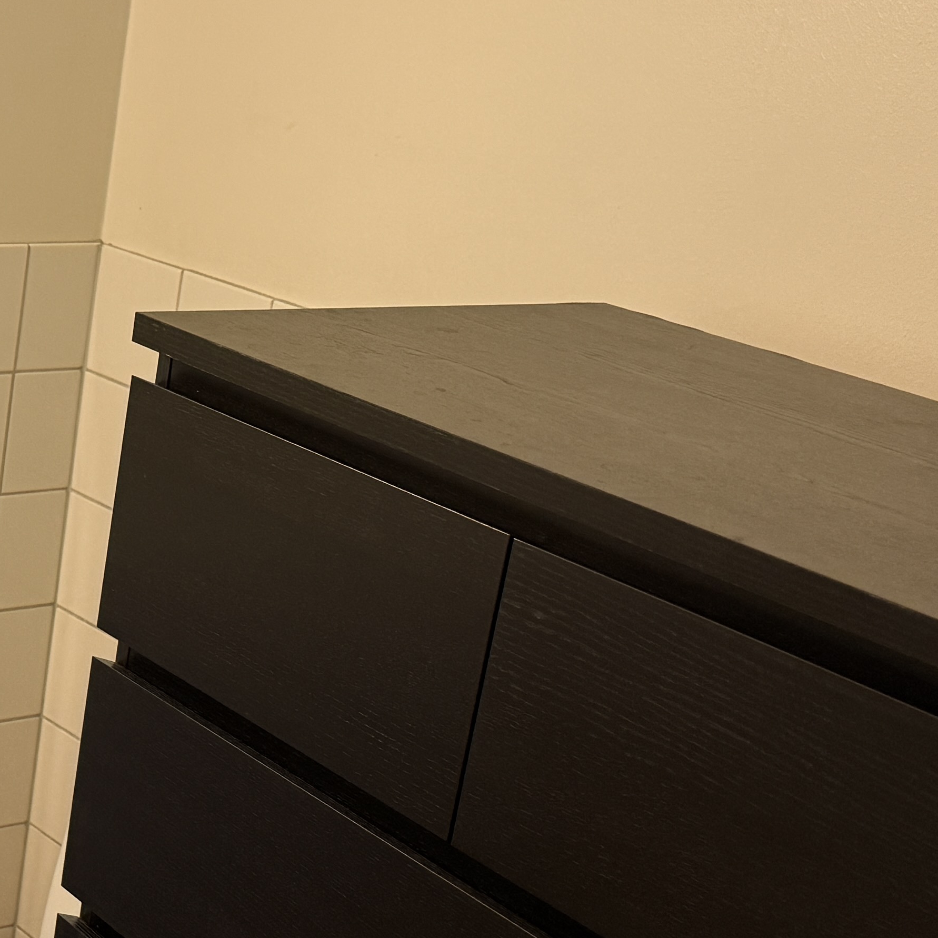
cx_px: -67
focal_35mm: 68
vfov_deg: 25.3
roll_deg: -6.1
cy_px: 610
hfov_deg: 23.9
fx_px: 2085
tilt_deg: -19.0
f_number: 1.78
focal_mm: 6.76
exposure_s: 1/50
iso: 250
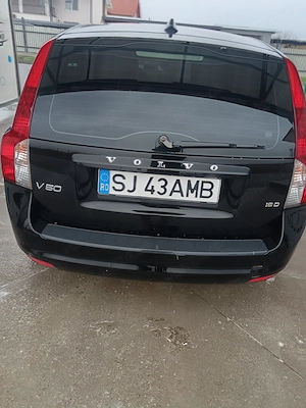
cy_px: 204
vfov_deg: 65.3
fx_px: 318
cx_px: 153
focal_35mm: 27
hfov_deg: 51.4
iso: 550
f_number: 1.9
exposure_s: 1/100
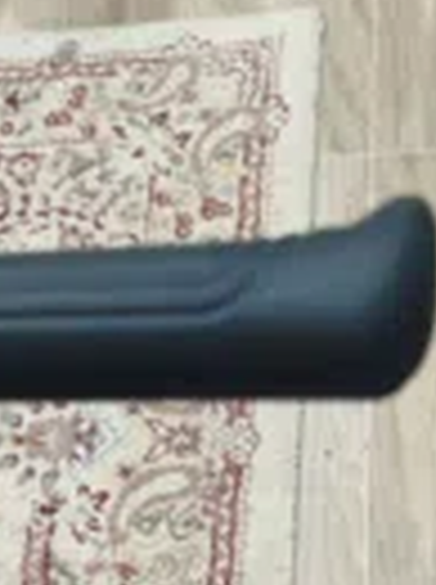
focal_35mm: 74
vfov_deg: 23.6
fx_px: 1247
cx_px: -112
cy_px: 738
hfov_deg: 18.6
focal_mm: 5.89
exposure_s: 1/50
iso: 1058
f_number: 1.89
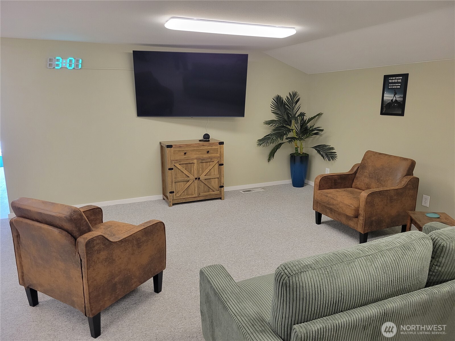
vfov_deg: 53.1
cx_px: 228
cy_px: 170
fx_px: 342
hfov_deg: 67.3
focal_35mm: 26
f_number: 1.8
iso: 250
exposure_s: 1/120
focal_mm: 5.4
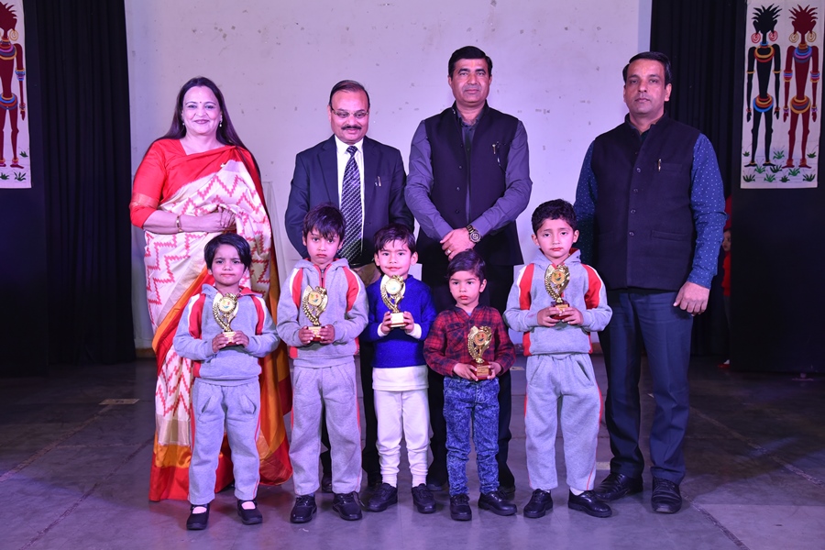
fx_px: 917
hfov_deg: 48.5
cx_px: 412
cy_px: 275
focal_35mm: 40
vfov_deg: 33.4
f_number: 5.6
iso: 1000
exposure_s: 1/125
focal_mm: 40
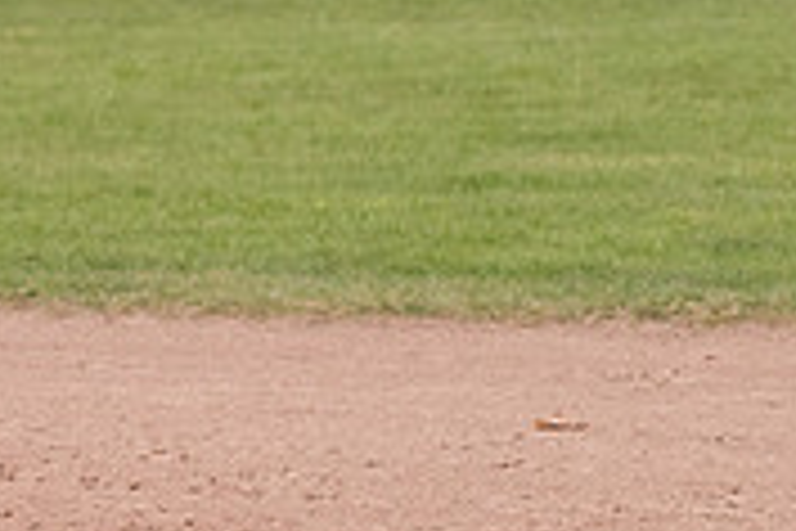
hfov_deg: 3.1
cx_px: -477
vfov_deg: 2.1
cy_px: 274
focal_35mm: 660
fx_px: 14592
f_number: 5.6
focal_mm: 135
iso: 640
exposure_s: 1/1600
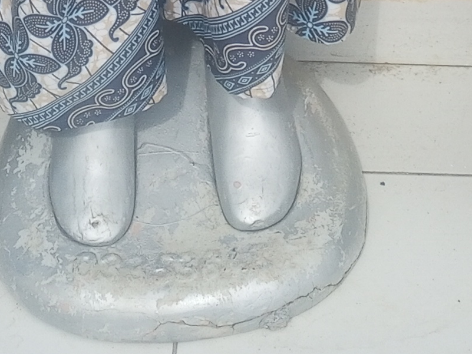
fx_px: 1868
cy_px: -521
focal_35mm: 137
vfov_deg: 9.5
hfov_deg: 14.4
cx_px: 290
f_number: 1.6
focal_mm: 4.19
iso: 100
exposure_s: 1/522
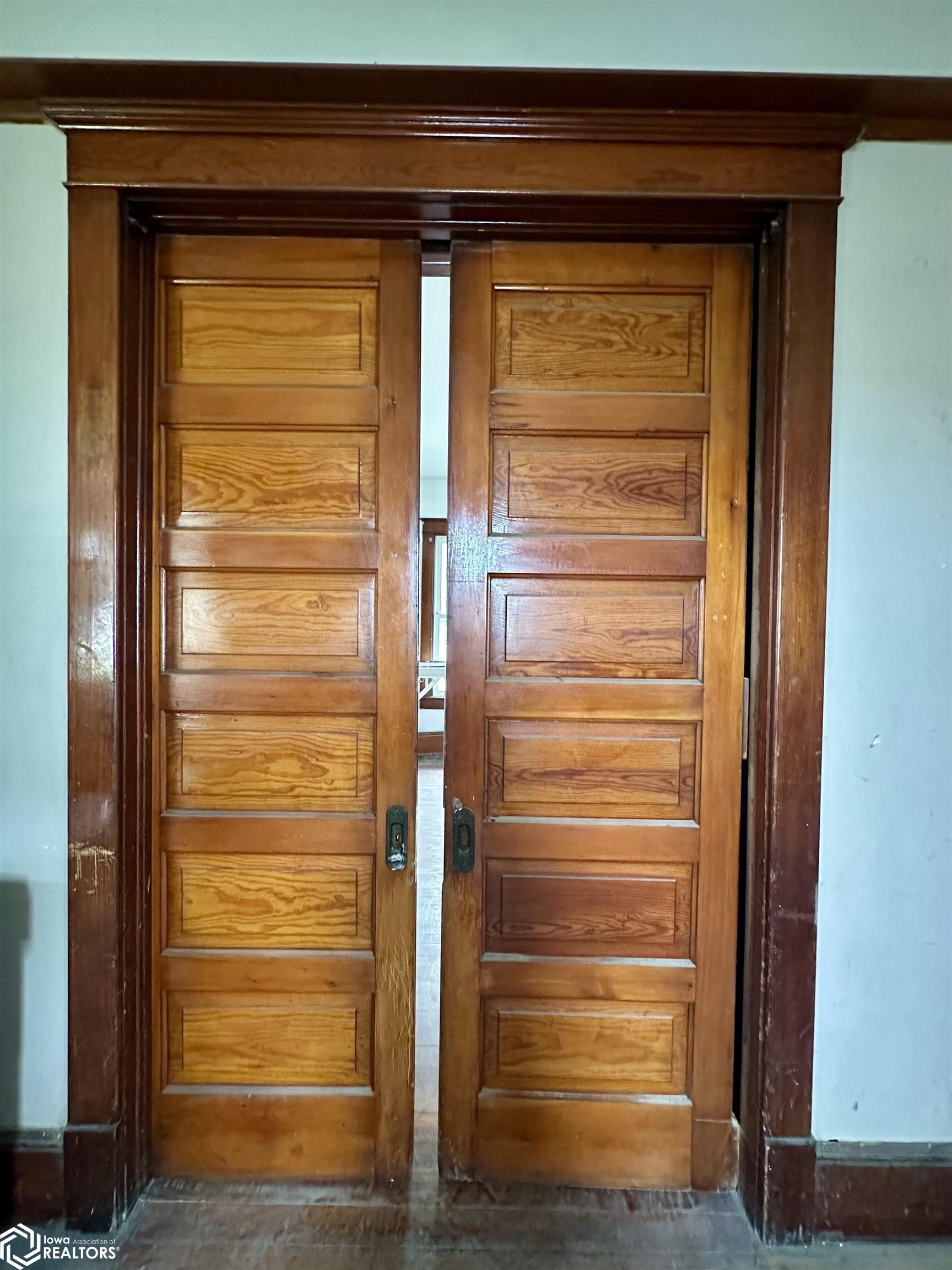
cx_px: 476
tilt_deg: -0.5
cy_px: 635
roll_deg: -1.4
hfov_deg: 85.7
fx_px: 513
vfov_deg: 102.1
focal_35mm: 14
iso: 1000
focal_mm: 2.22
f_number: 2.2
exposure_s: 1/60
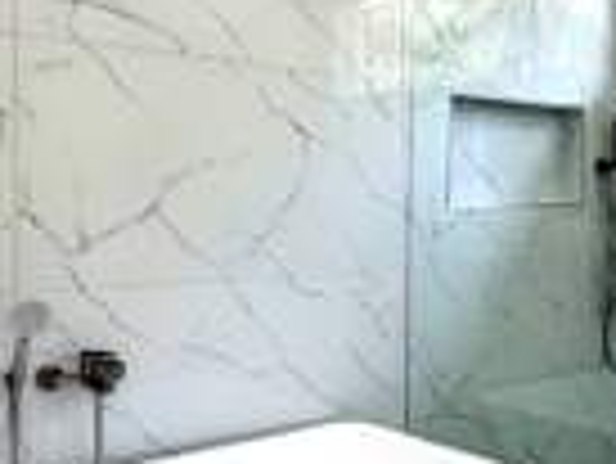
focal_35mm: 49
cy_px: 212
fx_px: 873
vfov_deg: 29.7
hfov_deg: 38.6
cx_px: 396
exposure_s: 1/120
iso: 80
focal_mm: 2.22
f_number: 2.2
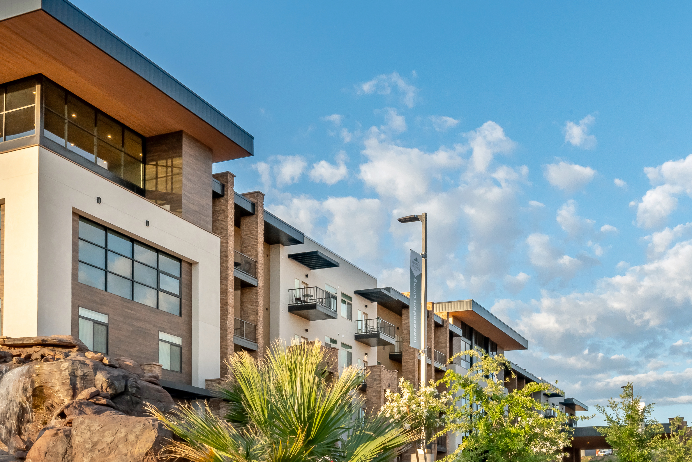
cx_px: 315
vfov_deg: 31.6
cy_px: 317
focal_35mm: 42
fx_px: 807
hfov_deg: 46.3
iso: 800
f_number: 22
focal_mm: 24
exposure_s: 1/200
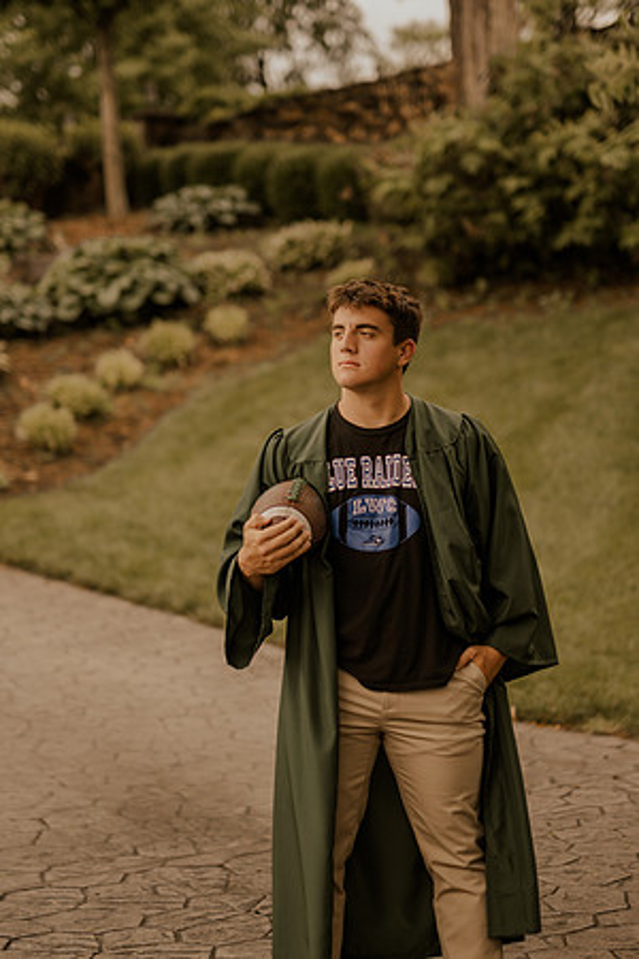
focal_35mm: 75
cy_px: 480
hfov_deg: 18.2
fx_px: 1997
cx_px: 320
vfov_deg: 27.0
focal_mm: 50
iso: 64
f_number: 1.8
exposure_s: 1/640
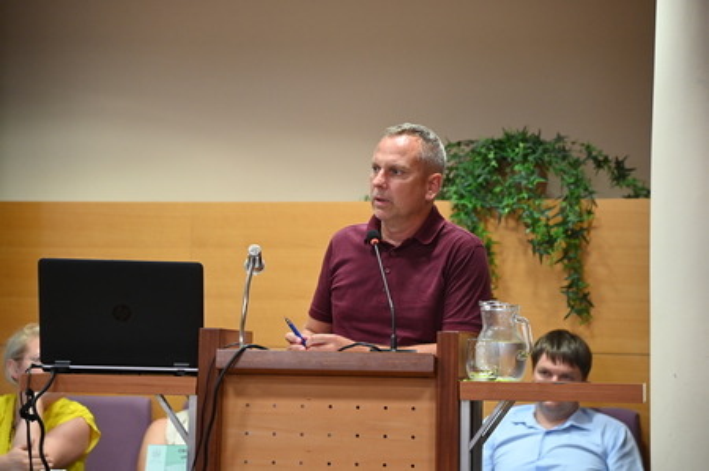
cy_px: 236
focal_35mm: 120
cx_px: 354
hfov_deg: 17.1
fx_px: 2361
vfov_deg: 11.4
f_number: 4
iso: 2200
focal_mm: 120
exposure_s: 1/125
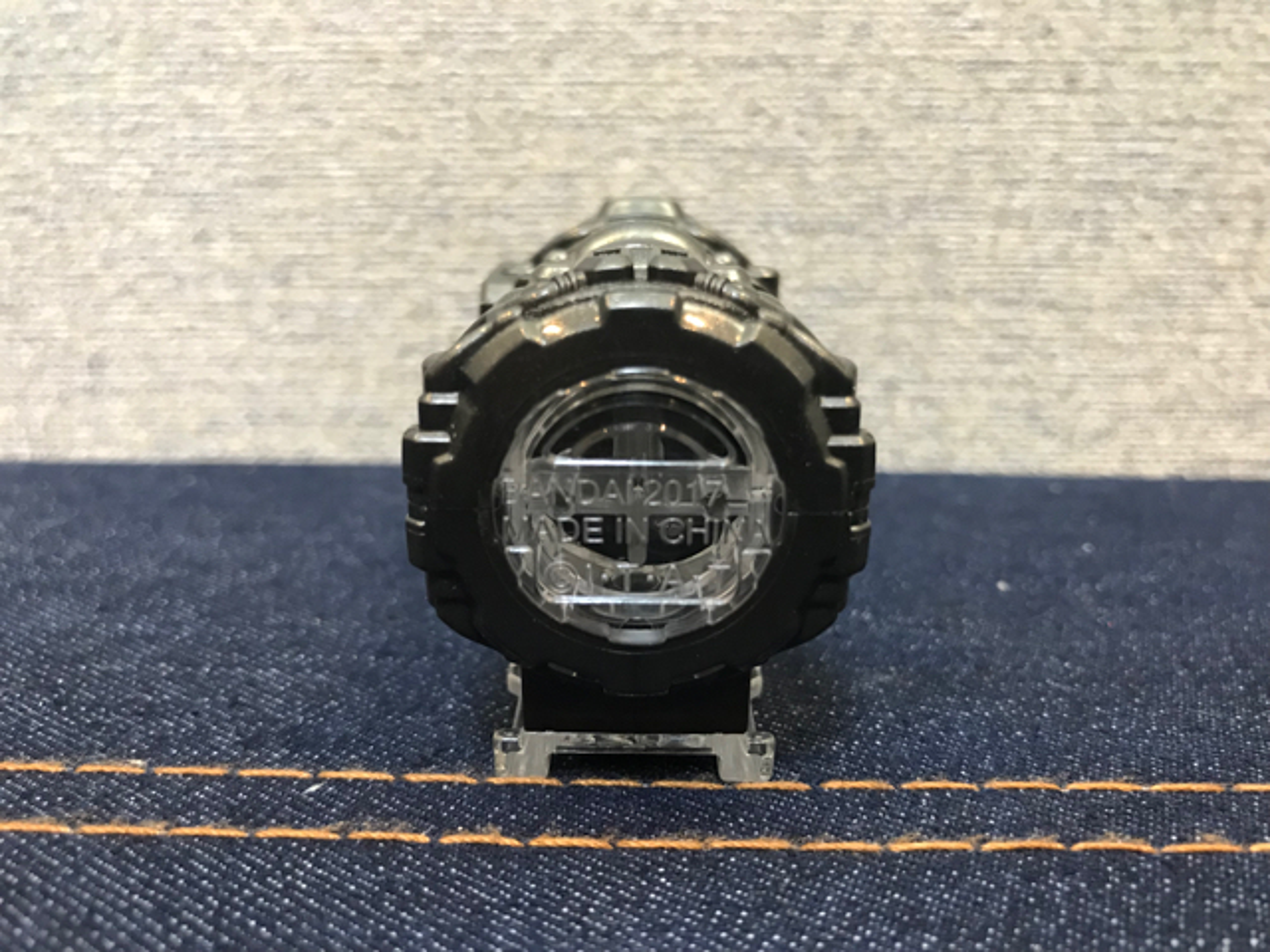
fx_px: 1027
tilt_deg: -17.1
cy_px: 476
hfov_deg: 63.4
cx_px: 635
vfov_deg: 49.7
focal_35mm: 28
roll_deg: -0.8
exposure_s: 1/17
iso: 80
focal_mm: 3.99
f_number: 1.8
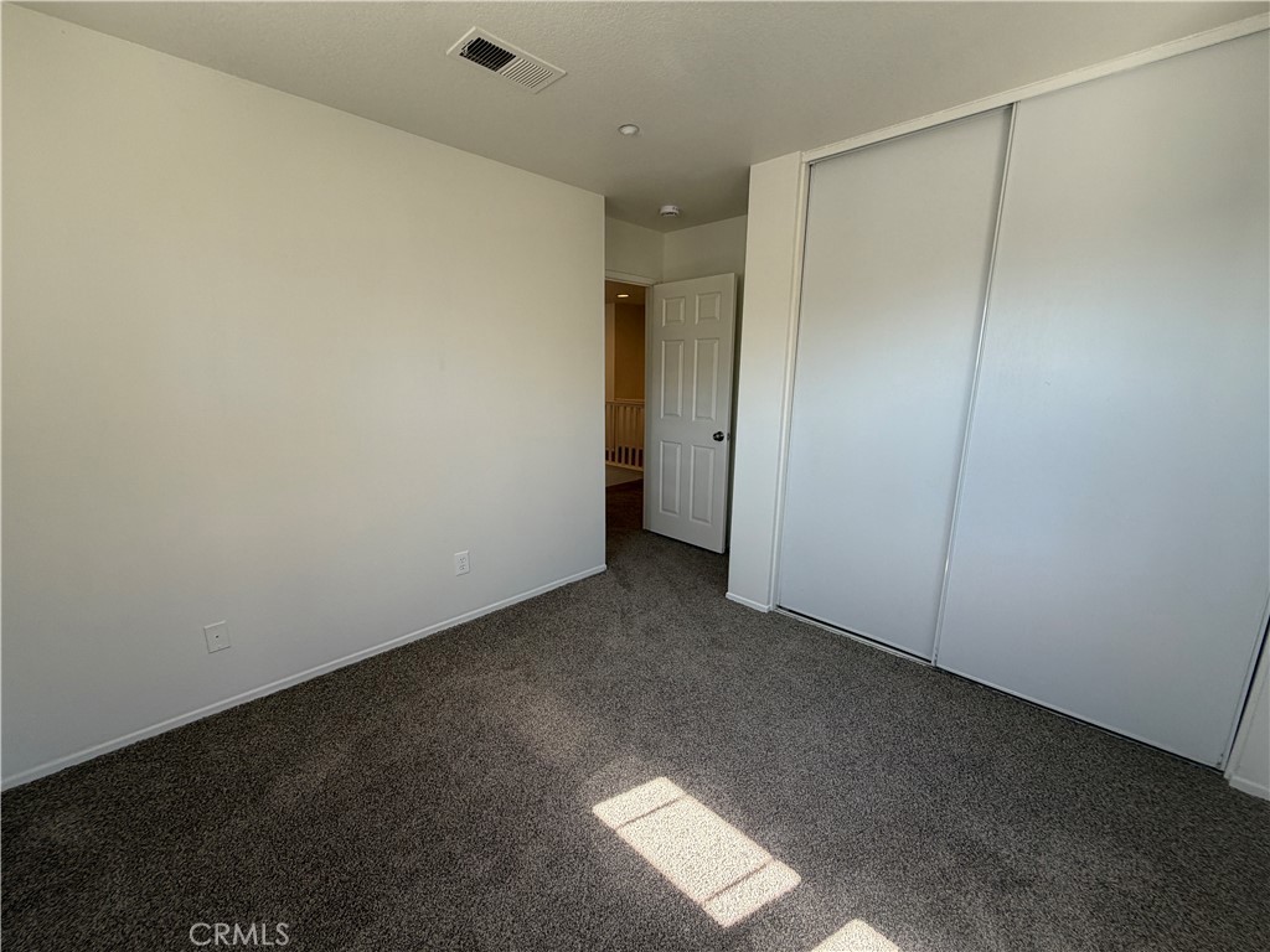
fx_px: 514
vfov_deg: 85.7
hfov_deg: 102.1
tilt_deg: -10.8
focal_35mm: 14
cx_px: 635
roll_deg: -1.2
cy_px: 476
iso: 64
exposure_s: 1/121
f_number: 2.2
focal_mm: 2.22
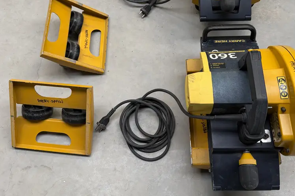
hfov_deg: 48.4
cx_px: 162
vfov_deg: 32.9
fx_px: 328
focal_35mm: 40
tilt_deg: -63.9
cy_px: 56
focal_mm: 6.76
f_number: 1.78
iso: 160
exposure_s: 1/100
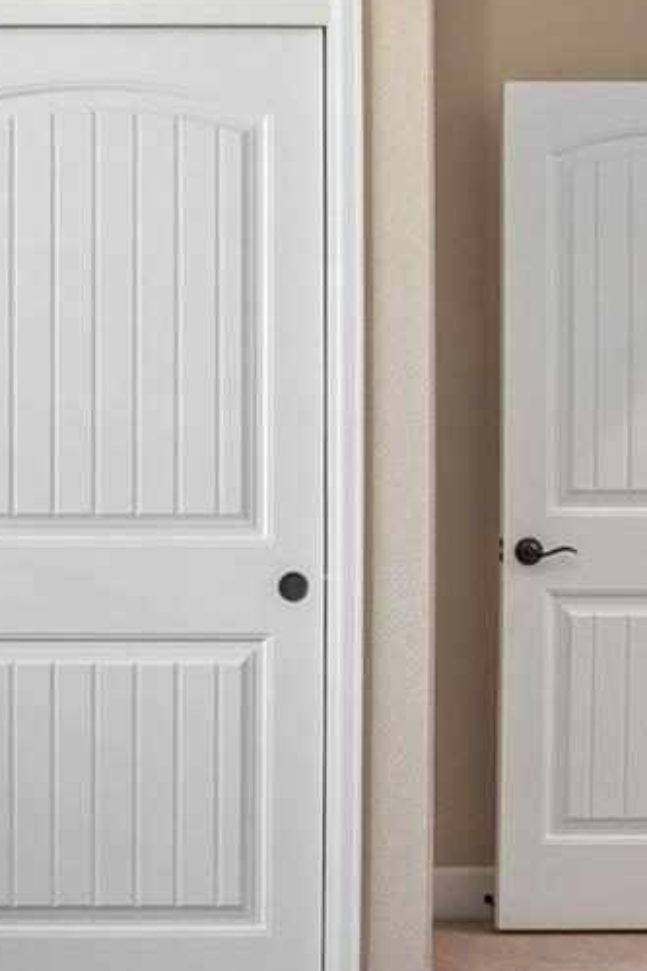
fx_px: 1295
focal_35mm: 48
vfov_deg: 41.1
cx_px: 126
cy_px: 451
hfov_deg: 27.5
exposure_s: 1/13
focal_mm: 10
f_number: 8
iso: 400
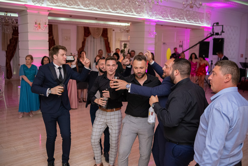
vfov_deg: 37.9
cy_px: 83
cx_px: 124
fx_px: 241
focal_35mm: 35
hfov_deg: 54.4
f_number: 1.8
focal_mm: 23
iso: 1250
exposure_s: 1/125
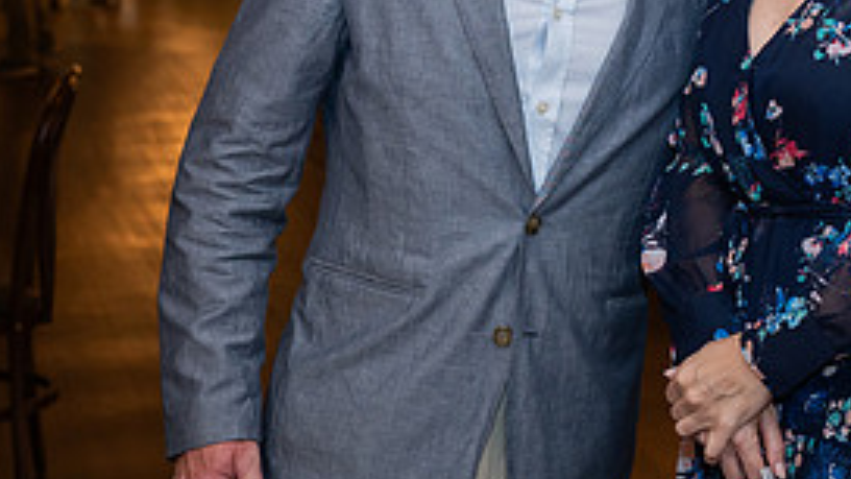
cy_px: -74
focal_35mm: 96
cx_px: 838
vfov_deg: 12.4
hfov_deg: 21.5
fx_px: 2166
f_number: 4
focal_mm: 43
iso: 1250
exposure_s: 1/200
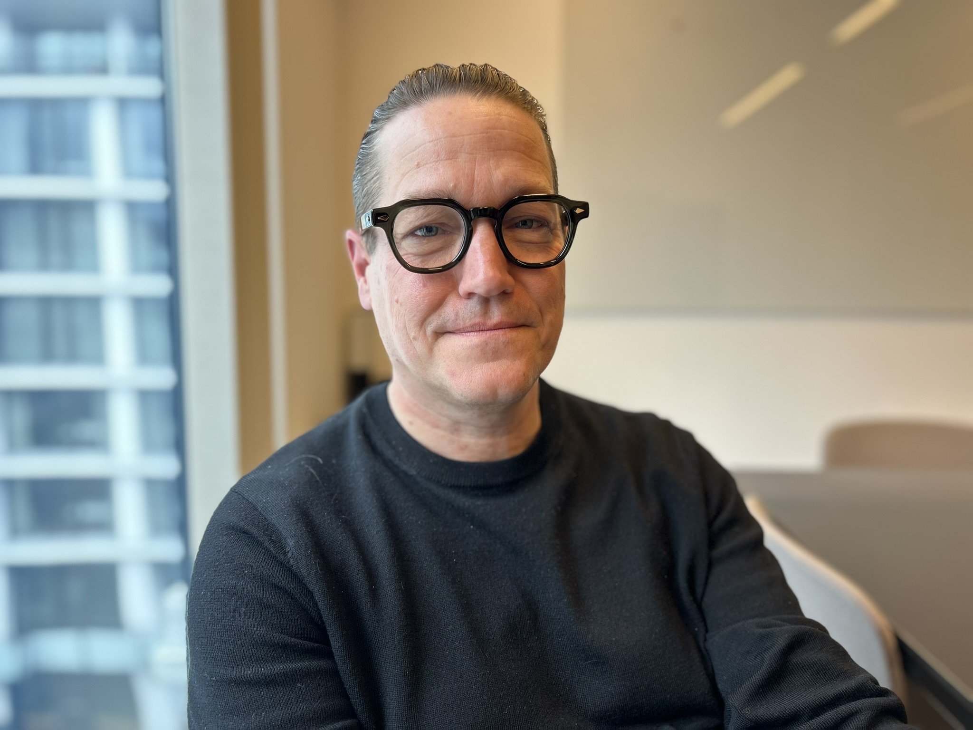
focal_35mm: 26
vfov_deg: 53.1
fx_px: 731
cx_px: 486
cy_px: 365
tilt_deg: -7.2
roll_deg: +0.0
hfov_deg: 67.3
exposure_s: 1/121
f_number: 1.5
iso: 50
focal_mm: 5.7
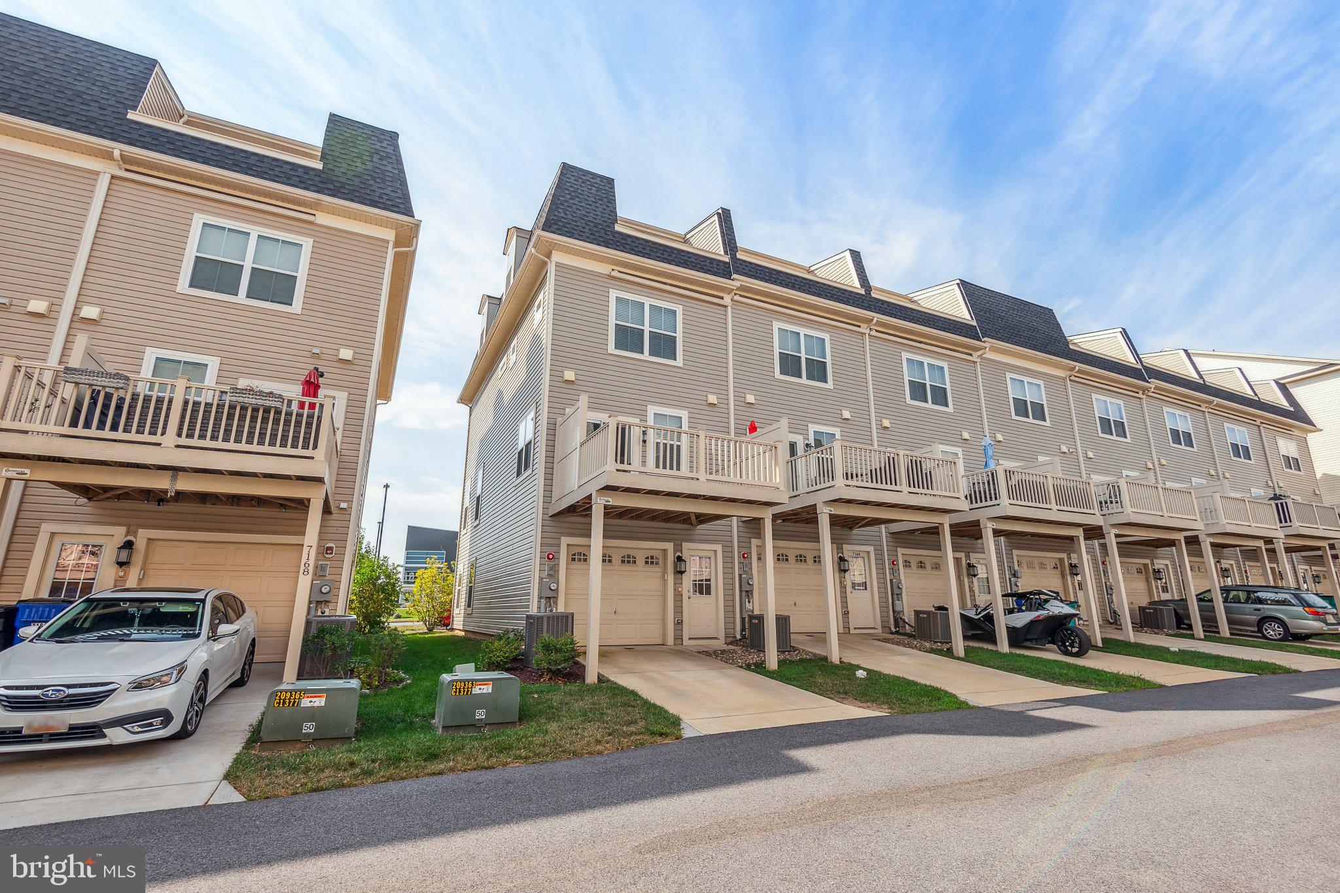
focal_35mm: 16
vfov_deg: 73.7
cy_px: 446
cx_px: 670
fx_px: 595
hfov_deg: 96.7
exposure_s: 1/250
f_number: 8
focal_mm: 16
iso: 200
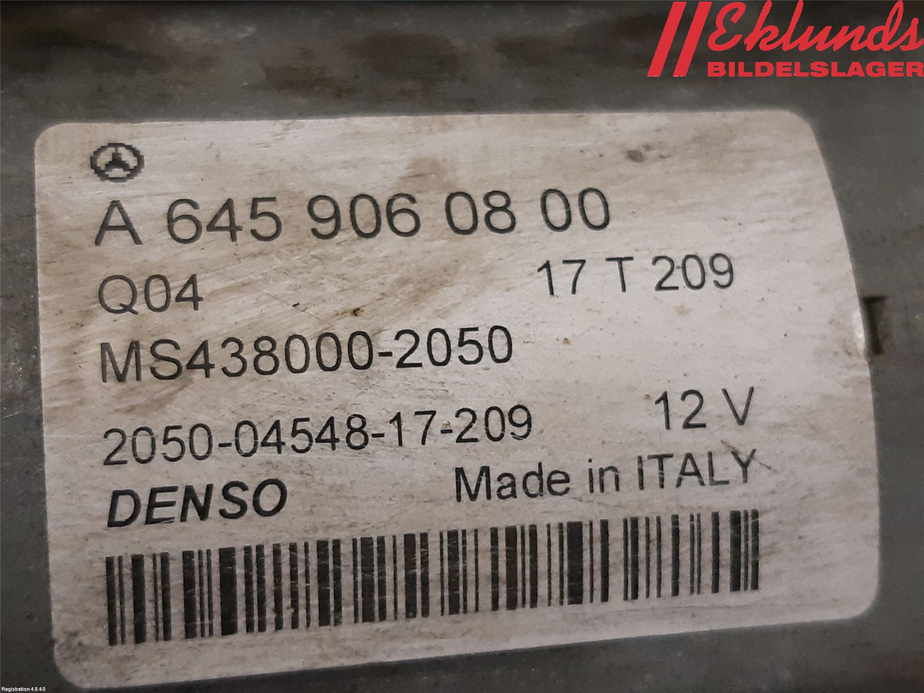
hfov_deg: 67.3
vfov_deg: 53.1
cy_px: 346
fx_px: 694
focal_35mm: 26
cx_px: 462
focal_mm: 3.93
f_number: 1.7
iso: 250
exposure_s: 1/50
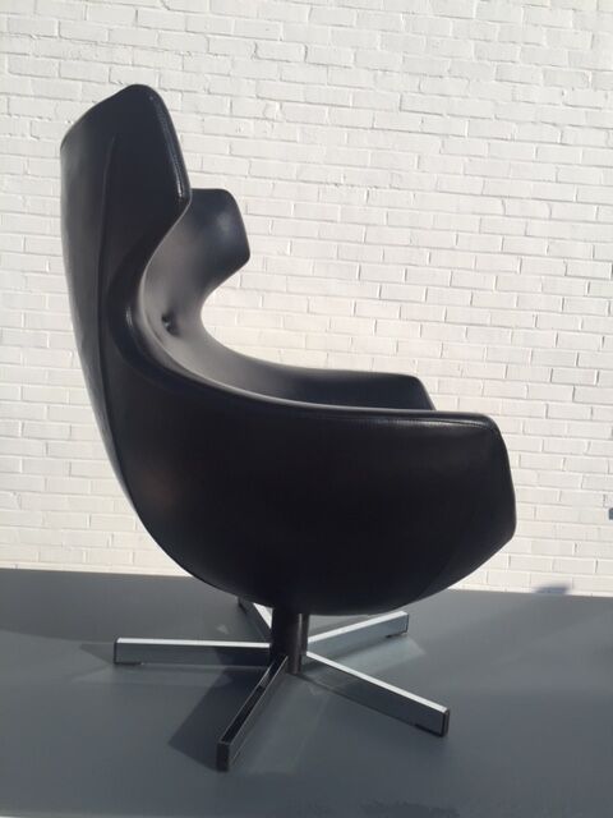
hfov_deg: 48.2
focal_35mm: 29
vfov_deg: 61.7
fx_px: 685
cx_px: 306
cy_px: 409
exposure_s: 1/3597
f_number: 2.2
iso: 32
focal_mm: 4.15
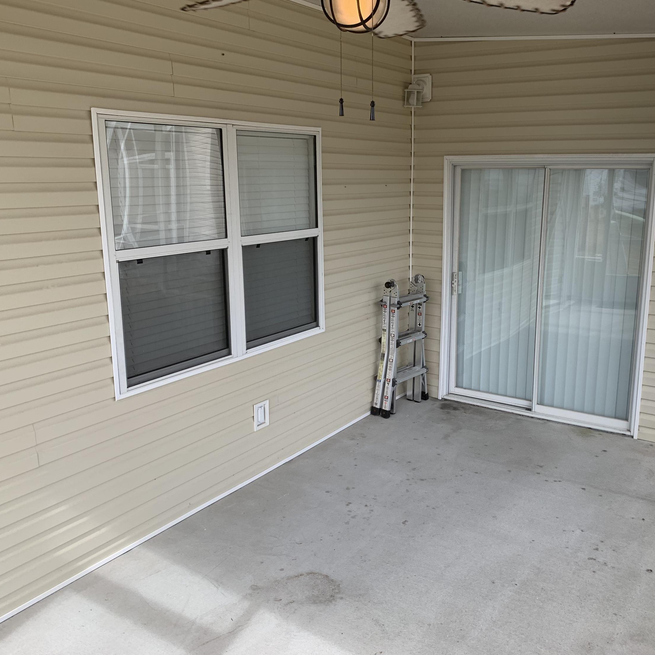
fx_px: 664
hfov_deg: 52.1
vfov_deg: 52.5
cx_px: 396
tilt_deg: -13.5
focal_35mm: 31
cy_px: 327
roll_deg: -0.9
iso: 25
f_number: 1.8
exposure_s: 1/471
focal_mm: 4.25
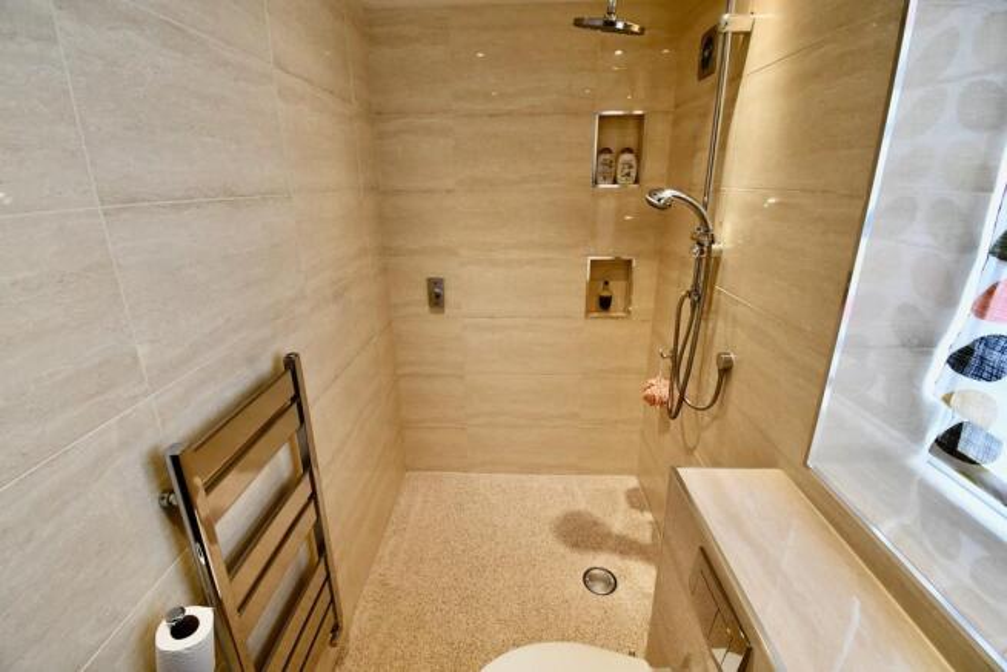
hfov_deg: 100.4
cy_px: 336
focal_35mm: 15
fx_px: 420
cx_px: 504
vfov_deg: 77.4
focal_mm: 10
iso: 1600
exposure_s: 1/160
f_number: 6.3
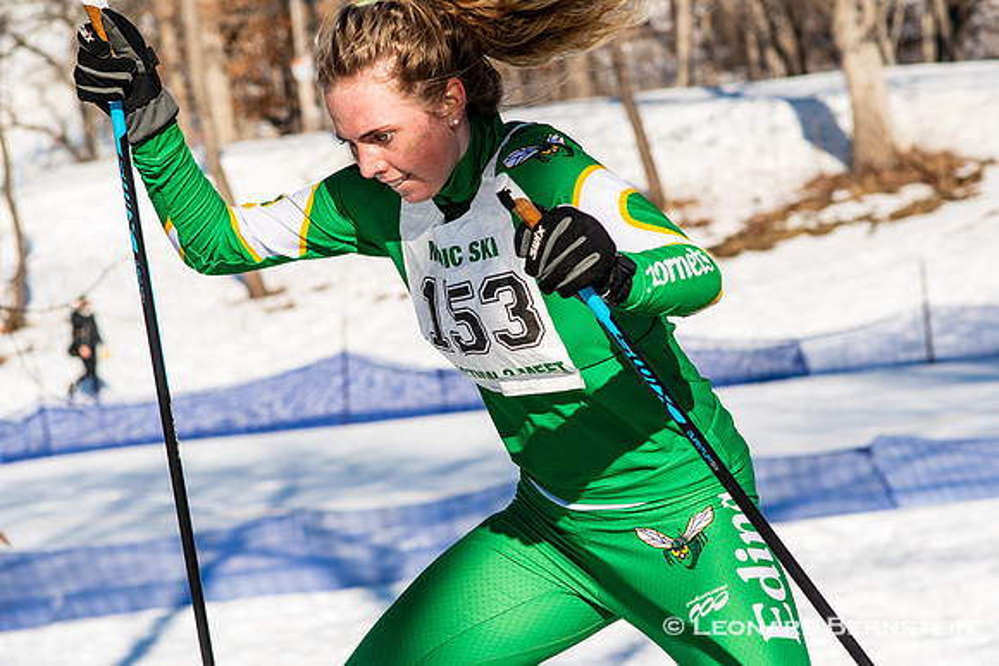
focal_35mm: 128
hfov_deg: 16.1
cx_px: 500
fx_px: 3539
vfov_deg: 10.8
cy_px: 333
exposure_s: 1/2000
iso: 400
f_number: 5.6
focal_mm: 85
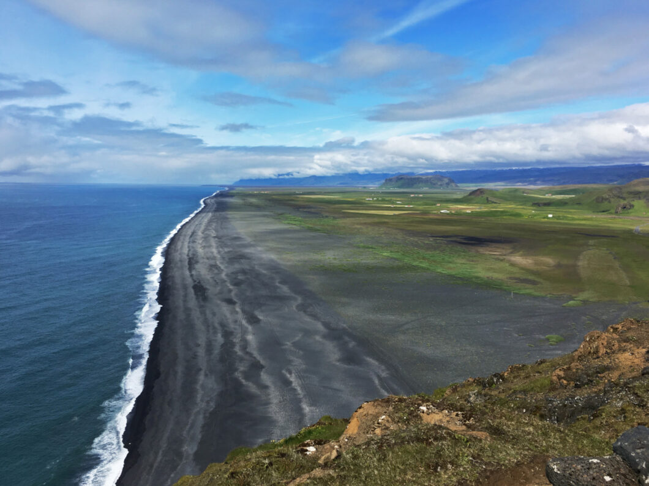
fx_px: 544
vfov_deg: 48.2
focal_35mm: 29
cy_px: 243
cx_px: 324
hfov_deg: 61.7
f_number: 2.2
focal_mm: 4.15
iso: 25
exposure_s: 1/1923
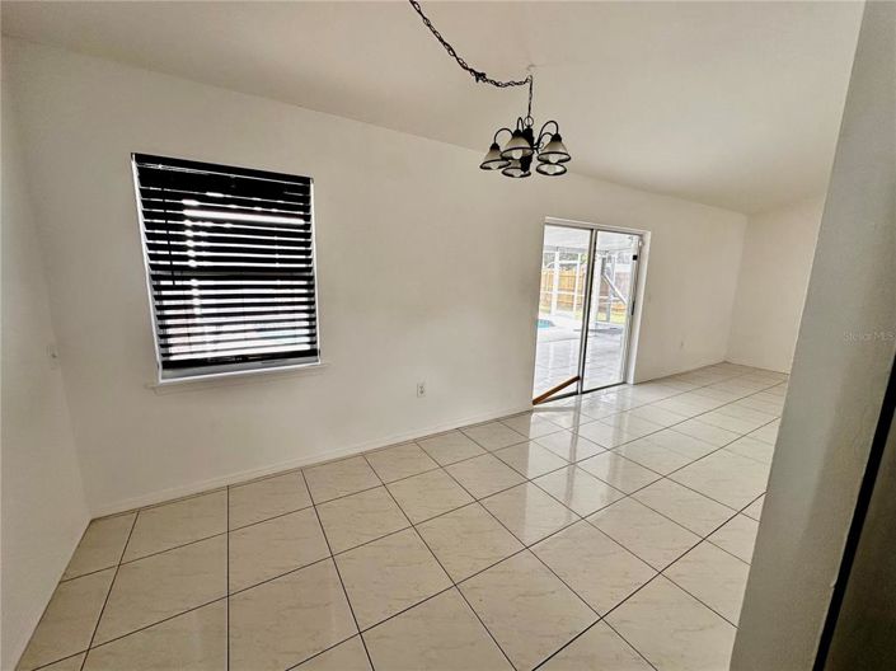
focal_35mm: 14
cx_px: 448
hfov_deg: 102.1
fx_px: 362
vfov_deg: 85.6
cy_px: 336
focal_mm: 2.22
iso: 50
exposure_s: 1/99
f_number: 2.2
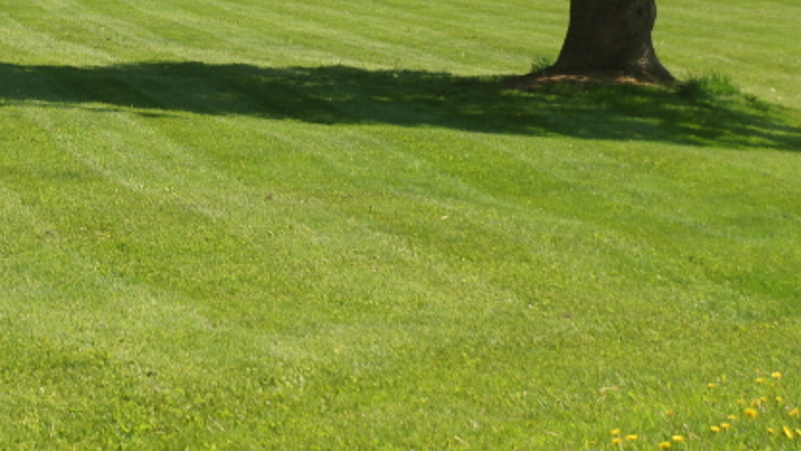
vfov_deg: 9.2
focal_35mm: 132
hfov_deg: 15.8
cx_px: -48
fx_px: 2809
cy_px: 158
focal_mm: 35
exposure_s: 1/100
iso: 100
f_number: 5.6
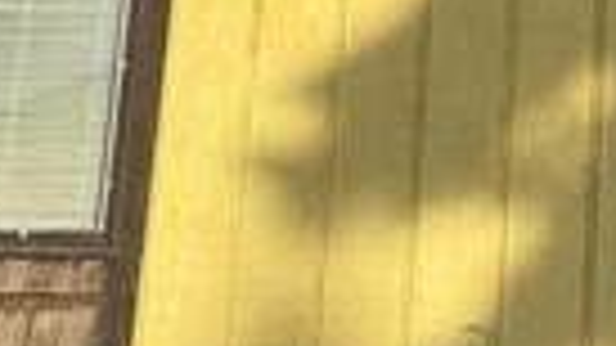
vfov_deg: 10.7
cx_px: 755
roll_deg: -1.6
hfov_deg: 18.8
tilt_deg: +15.0
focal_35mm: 107
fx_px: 1747
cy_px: -238
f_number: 2.2
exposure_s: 1/1346
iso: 40
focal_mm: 2.22
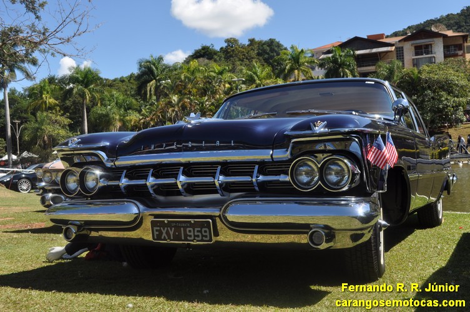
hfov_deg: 46.5
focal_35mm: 42
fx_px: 548
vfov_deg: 31.8
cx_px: 235
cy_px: 156
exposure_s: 1/320
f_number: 9
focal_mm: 28
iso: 200
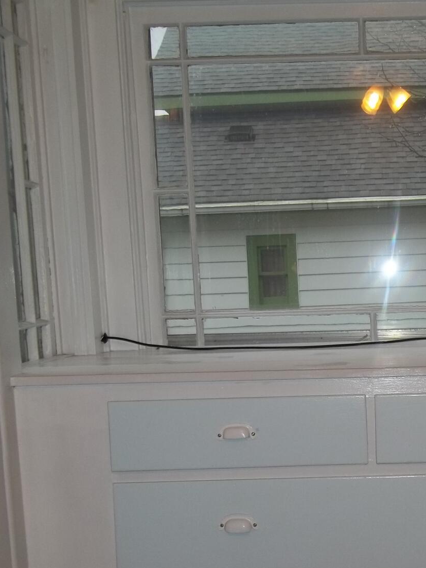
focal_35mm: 58
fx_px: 951
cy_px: 398
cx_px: 383
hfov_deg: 24.5
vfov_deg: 32.8
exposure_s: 1/30
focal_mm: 5.7
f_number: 2.9
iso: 64
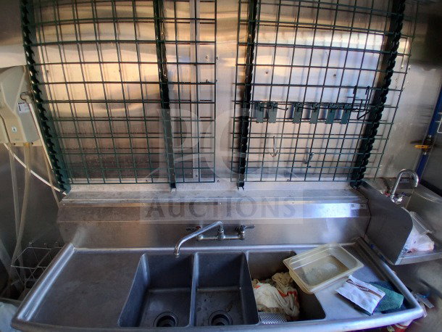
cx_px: 221
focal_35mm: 17
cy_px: 166
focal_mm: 1.4
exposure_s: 1/40
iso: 160
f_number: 2.2
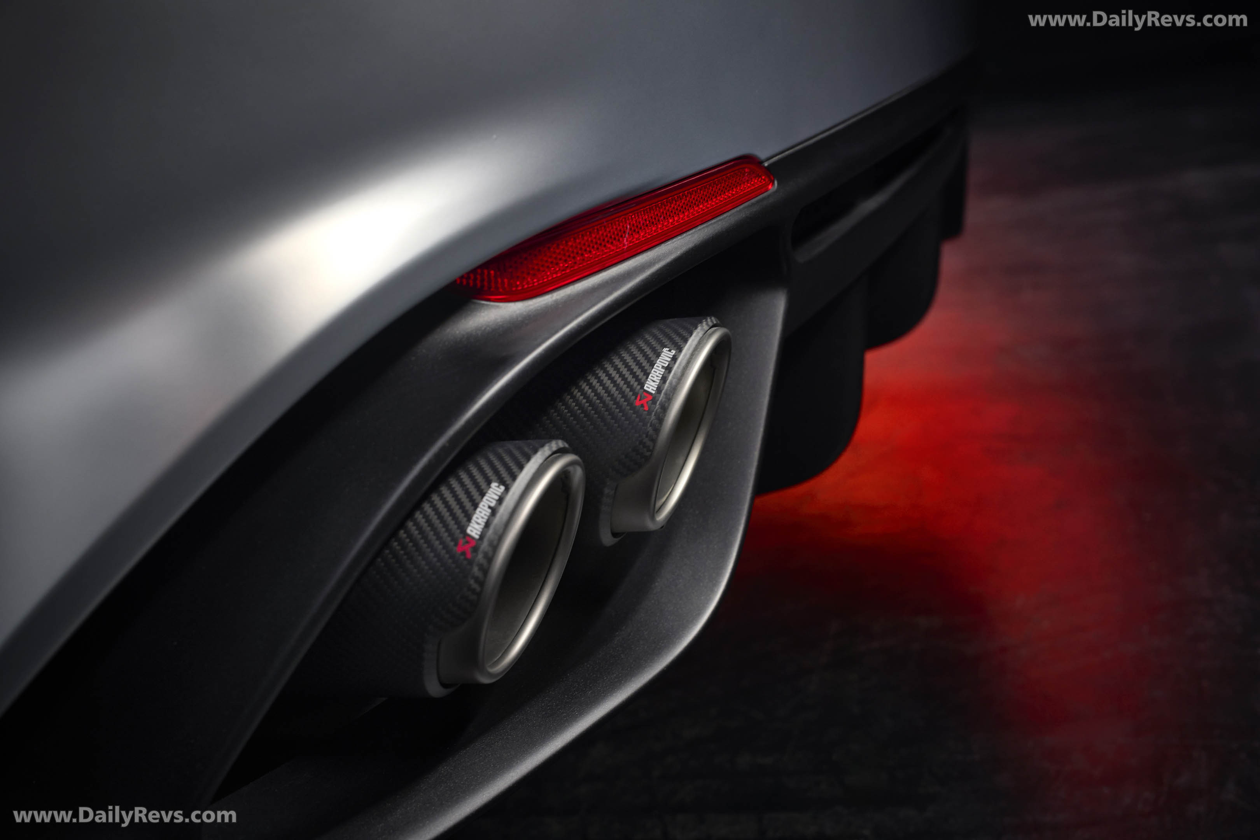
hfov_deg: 48.5
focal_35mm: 40
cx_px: 630
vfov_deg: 33.4
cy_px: 420
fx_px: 1400
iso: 500
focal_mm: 40
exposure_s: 1/30
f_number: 5.6
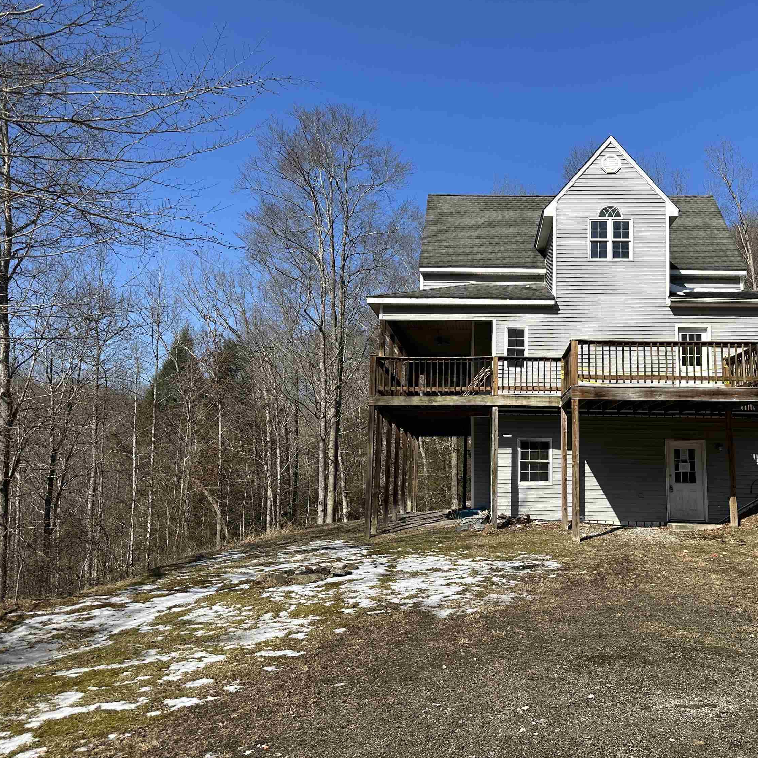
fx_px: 718
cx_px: 493
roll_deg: -0.9
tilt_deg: +6.4
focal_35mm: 29
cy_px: 378
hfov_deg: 54.7
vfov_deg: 55.6
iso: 80
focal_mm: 6.86
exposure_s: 1/4016
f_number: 1.78
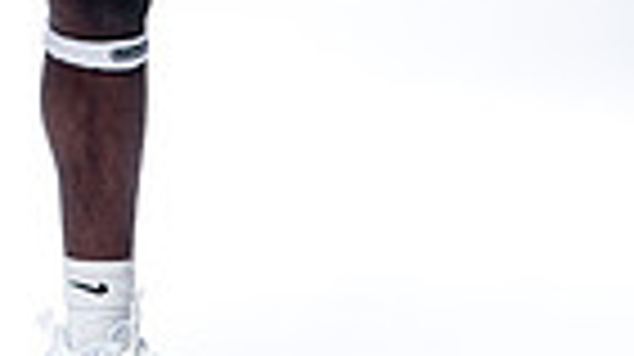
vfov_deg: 4.0
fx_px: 4955
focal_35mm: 295
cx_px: 54
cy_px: -496
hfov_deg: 7.3
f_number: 5.6
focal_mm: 88
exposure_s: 1/250
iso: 100
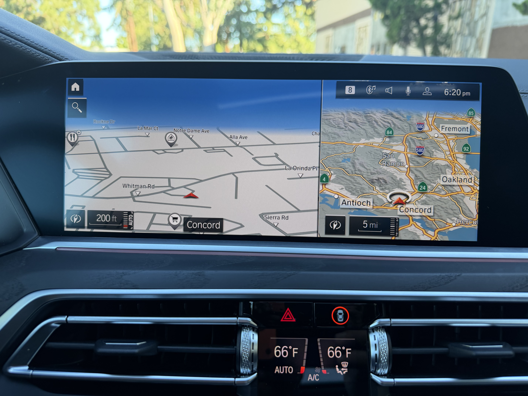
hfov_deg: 71.6
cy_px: 198
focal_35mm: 24
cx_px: 264
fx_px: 366
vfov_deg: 56.8
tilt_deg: -19.3
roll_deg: -1.3
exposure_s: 1/152
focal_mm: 6.76
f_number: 1.78
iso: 160
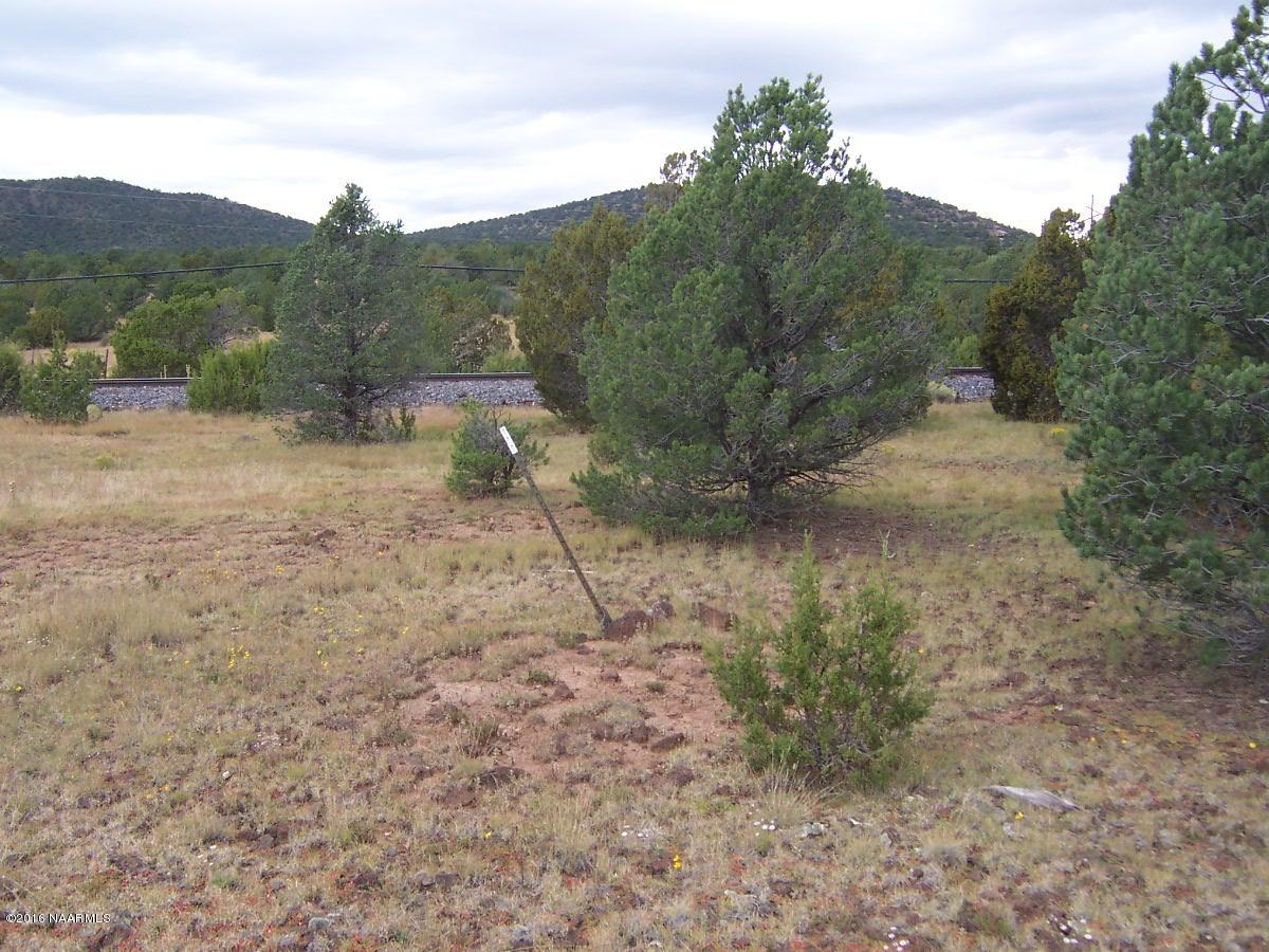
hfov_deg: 51.4
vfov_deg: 39.7
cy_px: 476
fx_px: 1320
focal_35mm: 36
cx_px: 634
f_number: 3.4
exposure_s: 1/180
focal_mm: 5.6
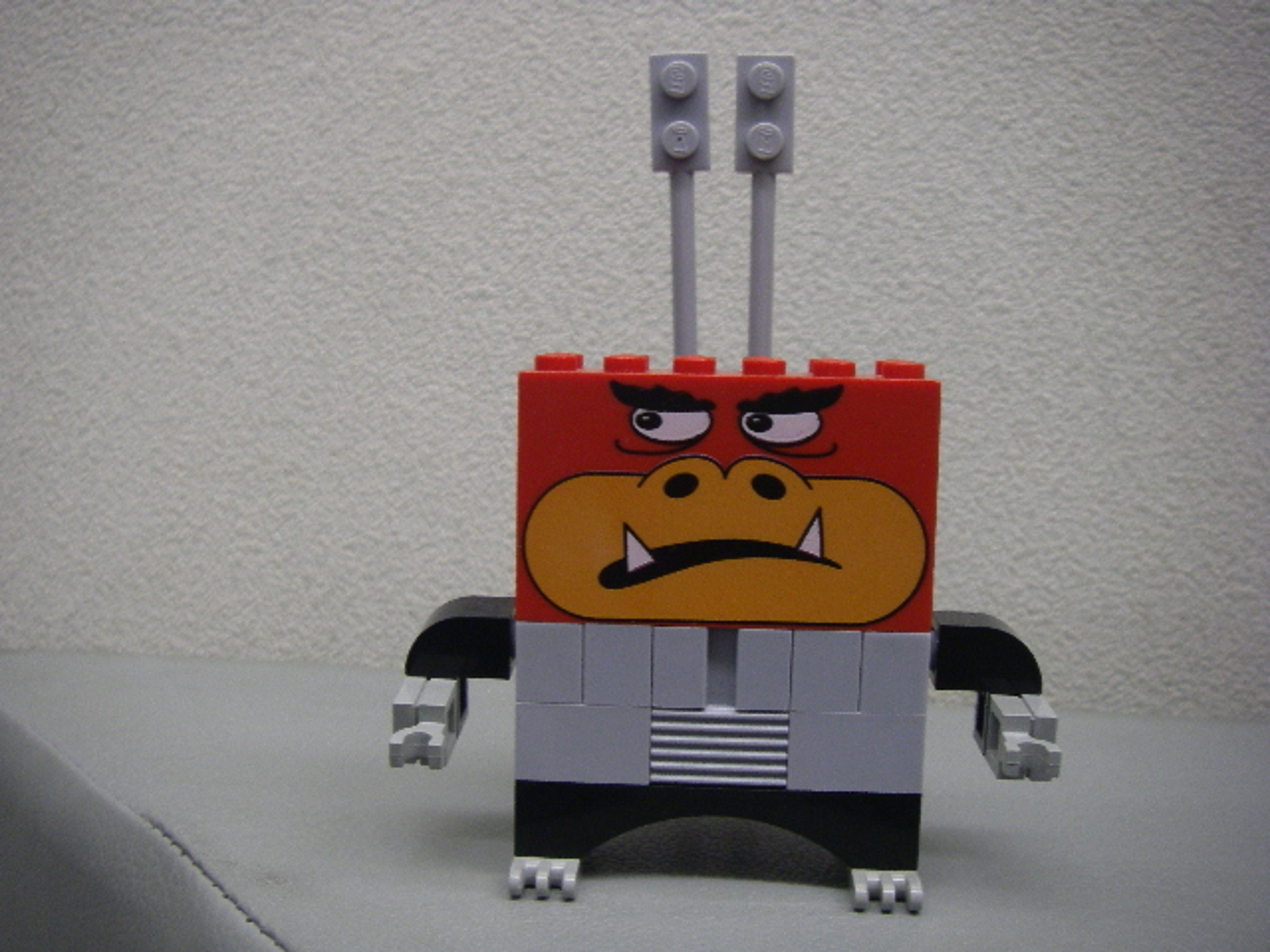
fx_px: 1394
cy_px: 476
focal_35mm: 38
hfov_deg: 49.0
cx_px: 635
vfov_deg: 37.7
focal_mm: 6.3
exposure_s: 1/15
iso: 160
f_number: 3.3
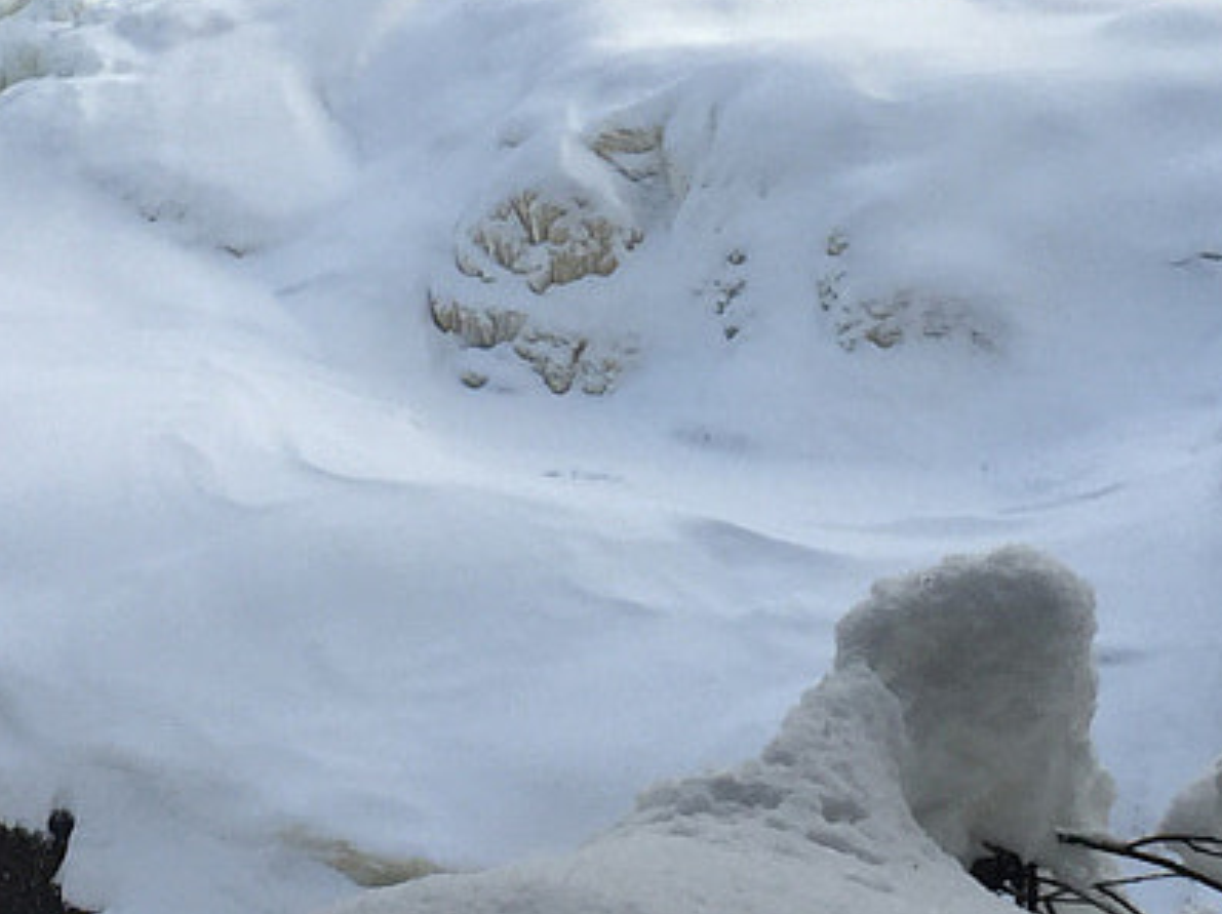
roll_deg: +0.1
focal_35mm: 117
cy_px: 3
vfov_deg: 12.5
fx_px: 4127
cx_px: 776
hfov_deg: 16.8
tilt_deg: -10.4
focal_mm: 4.15
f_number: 2.2
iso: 32
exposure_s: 1/1522
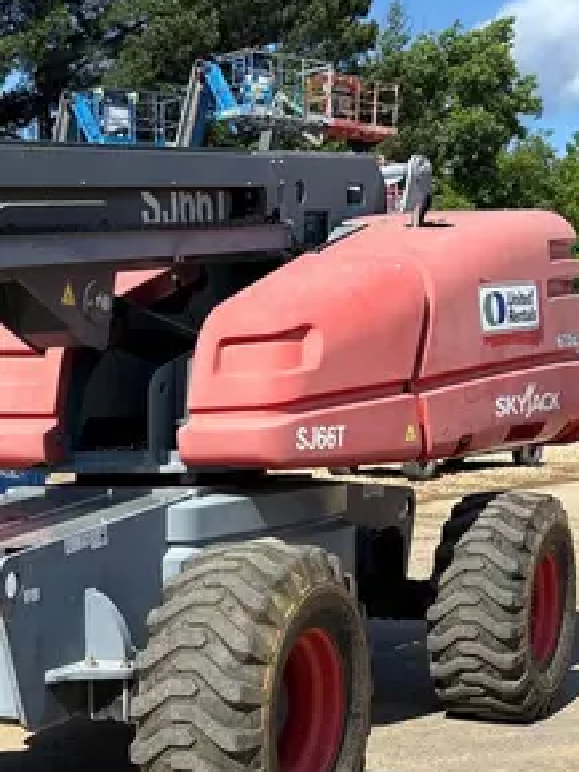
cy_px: 666
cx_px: 51
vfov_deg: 28.5
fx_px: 1471
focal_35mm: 66
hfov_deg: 21.7
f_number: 1.6
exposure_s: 1/3623
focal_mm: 5.96
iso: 50
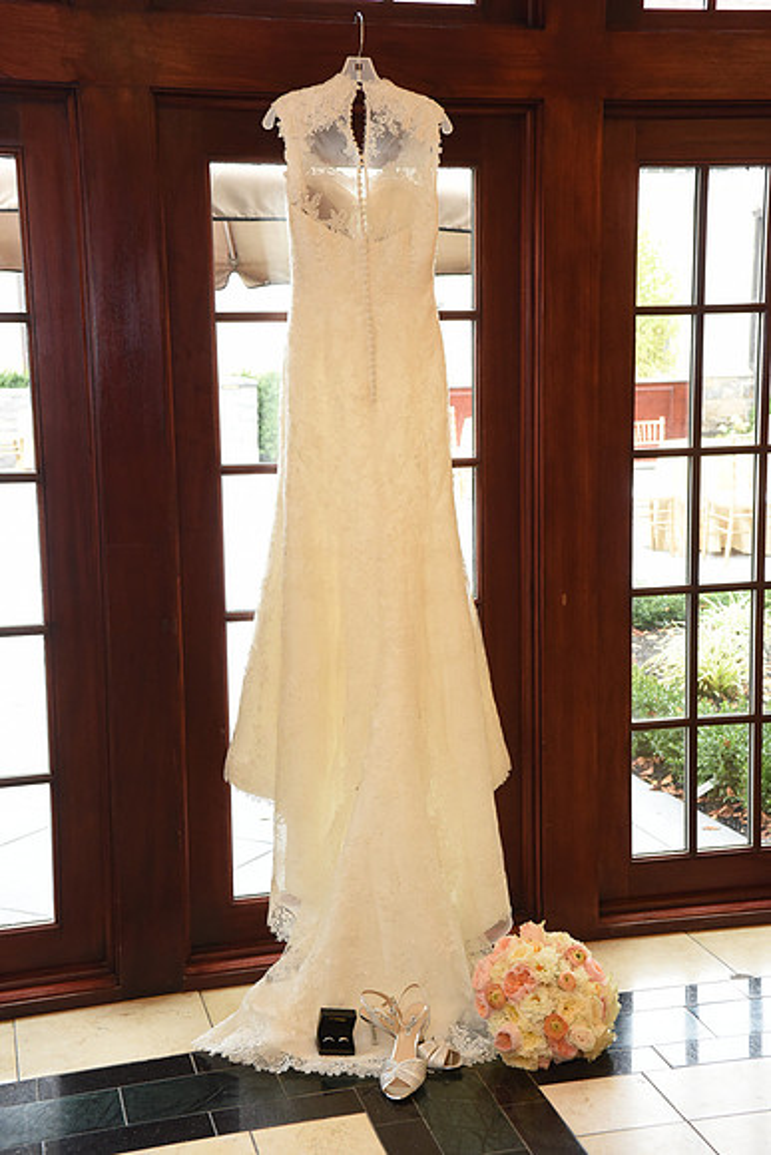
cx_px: 386
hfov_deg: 28.1
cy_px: 578
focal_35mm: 48
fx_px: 1541
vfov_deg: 41.1
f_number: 7.1
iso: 2000
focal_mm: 48
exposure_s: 1/125
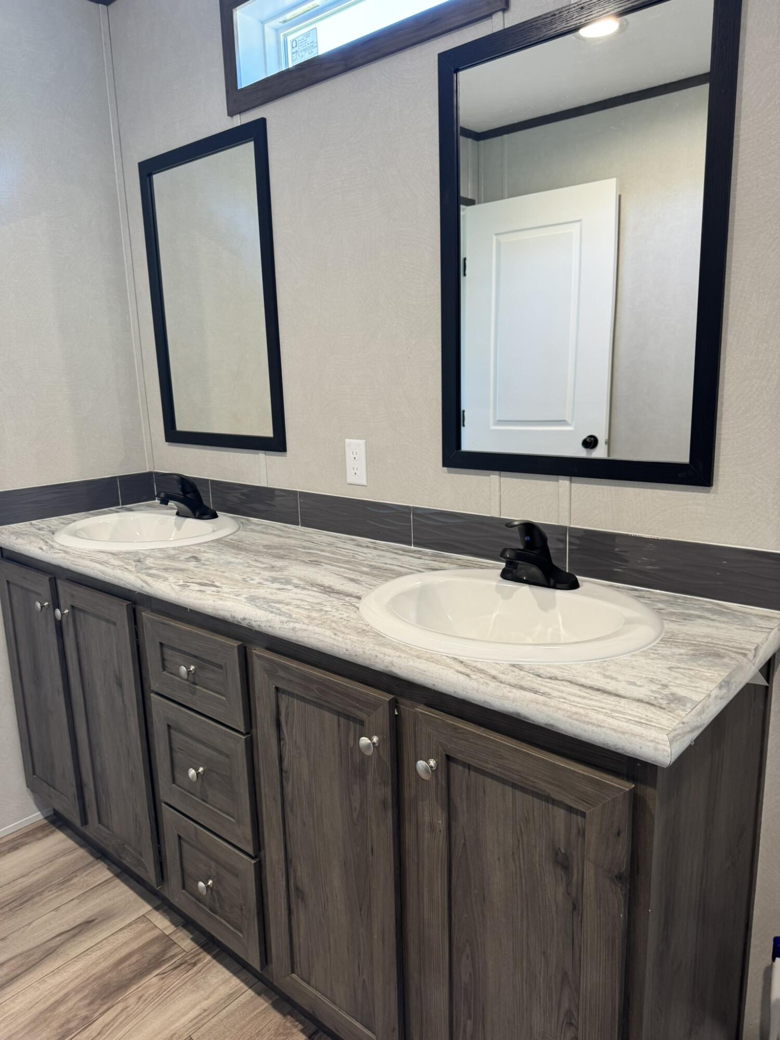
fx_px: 721
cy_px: 520
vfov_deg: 71.6
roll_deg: +2.3
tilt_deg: -10.0
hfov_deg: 56.8
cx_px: 390
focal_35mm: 24
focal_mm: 6.76
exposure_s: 1/60
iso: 125
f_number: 1.78
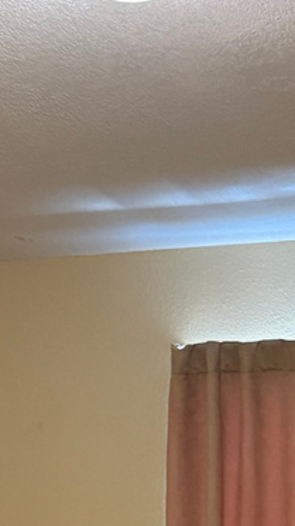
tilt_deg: -4.3
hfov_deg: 11.2
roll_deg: +0.5
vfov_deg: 18.3
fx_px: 1503
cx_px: 202
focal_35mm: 108
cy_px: 706
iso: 640
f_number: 1.78
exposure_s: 1/40
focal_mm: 6.76
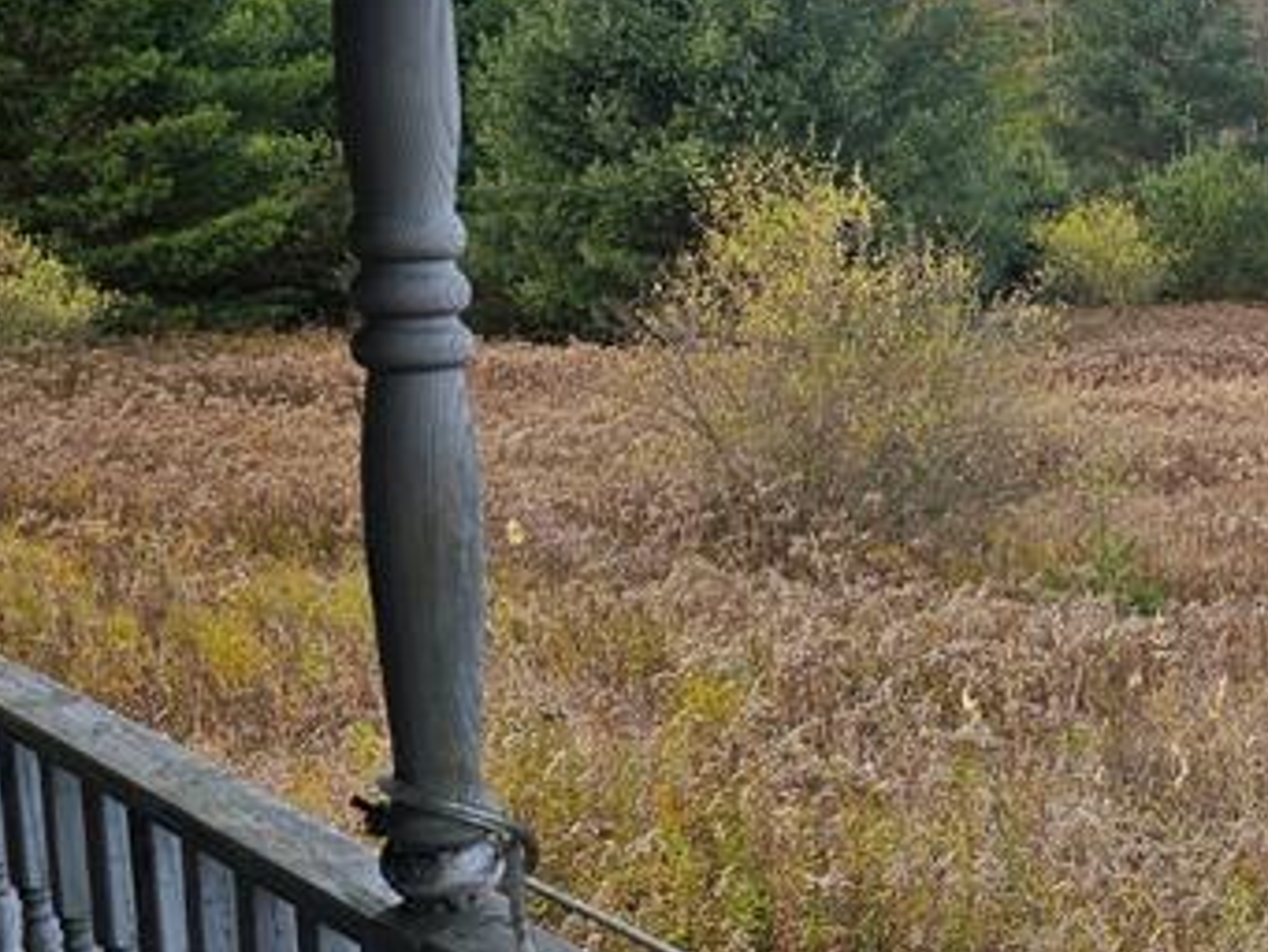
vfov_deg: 21.3
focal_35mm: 69
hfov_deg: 25.0
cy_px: 424
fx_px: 2528
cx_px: 1580
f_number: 1.7
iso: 12
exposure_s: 1/180
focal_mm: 6.3
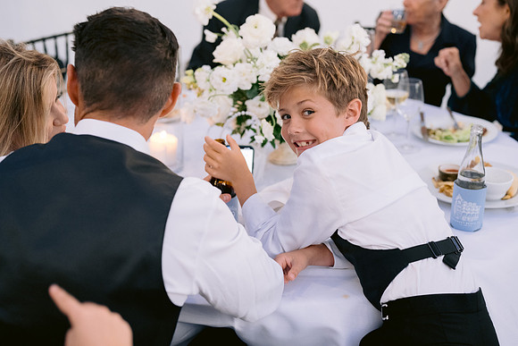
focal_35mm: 50
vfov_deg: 27.0
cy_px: 173
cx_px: 259
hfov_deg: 39.6
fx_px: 720
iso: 1600
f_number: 2.8
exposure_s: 1/125
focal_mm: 50
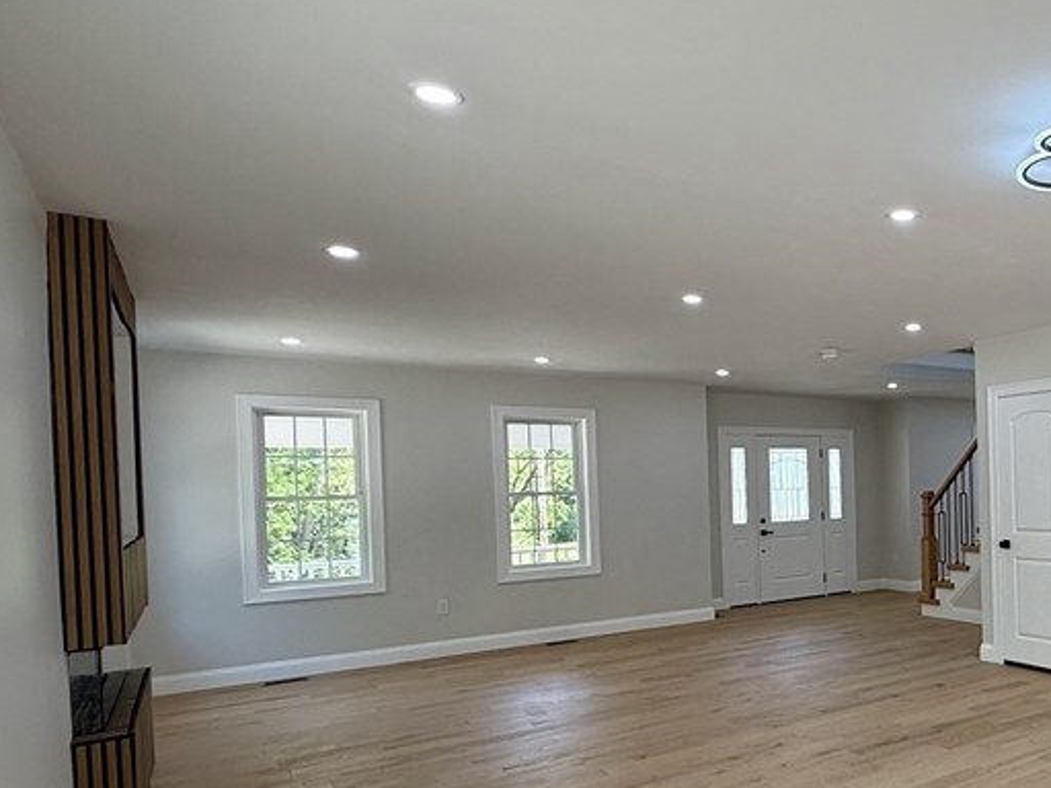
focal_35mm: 28
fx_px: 850
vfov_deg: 49.2
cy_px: 499
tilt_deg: -0.6
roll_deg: +0.8
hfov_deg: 54.6
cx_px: 961
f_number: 2.2
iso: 64
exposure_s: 1/120
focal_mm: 2.22
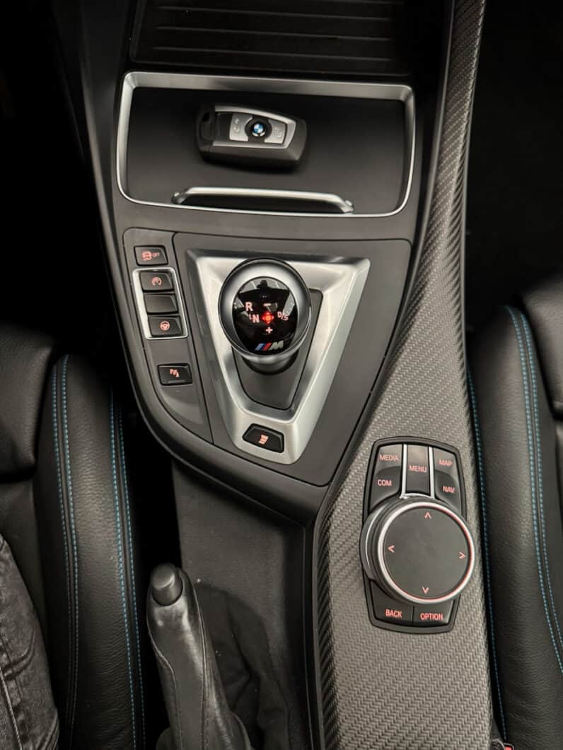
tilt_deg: -76.7
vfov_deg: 71.6
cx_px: 282
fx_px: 520
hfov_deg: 56.8
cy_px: 375
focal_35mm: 24
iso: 800
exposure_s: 1/33
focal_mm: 6.76
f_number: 1.78
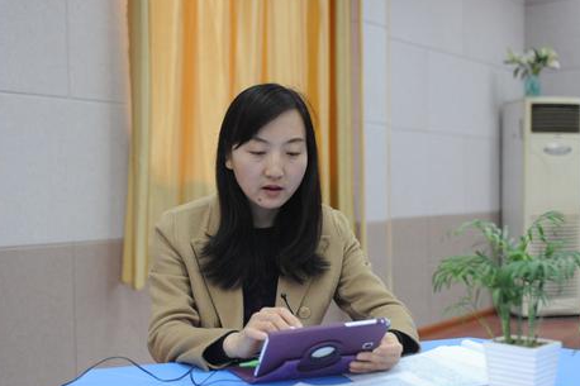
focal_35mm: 54
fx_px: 870
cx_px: 274
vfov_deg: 25.0
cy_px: 224
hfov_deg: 36.9
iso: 3200
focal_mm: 45
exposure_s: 1/400
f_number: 3.2
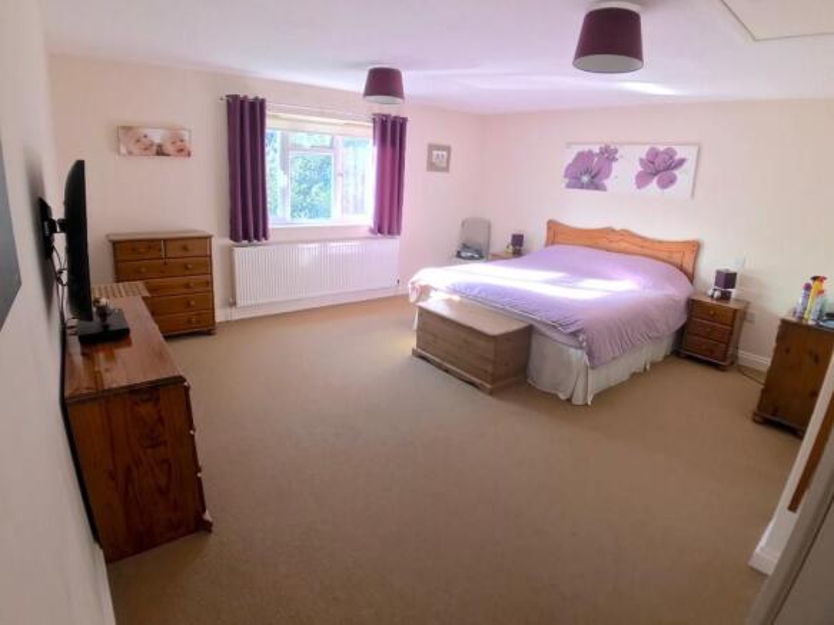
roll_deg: -3.2
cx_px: 417
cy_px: 312
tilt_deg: -16.0
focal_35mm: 28
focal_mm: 3.99
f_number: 1.8
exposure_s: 1/100
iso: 32
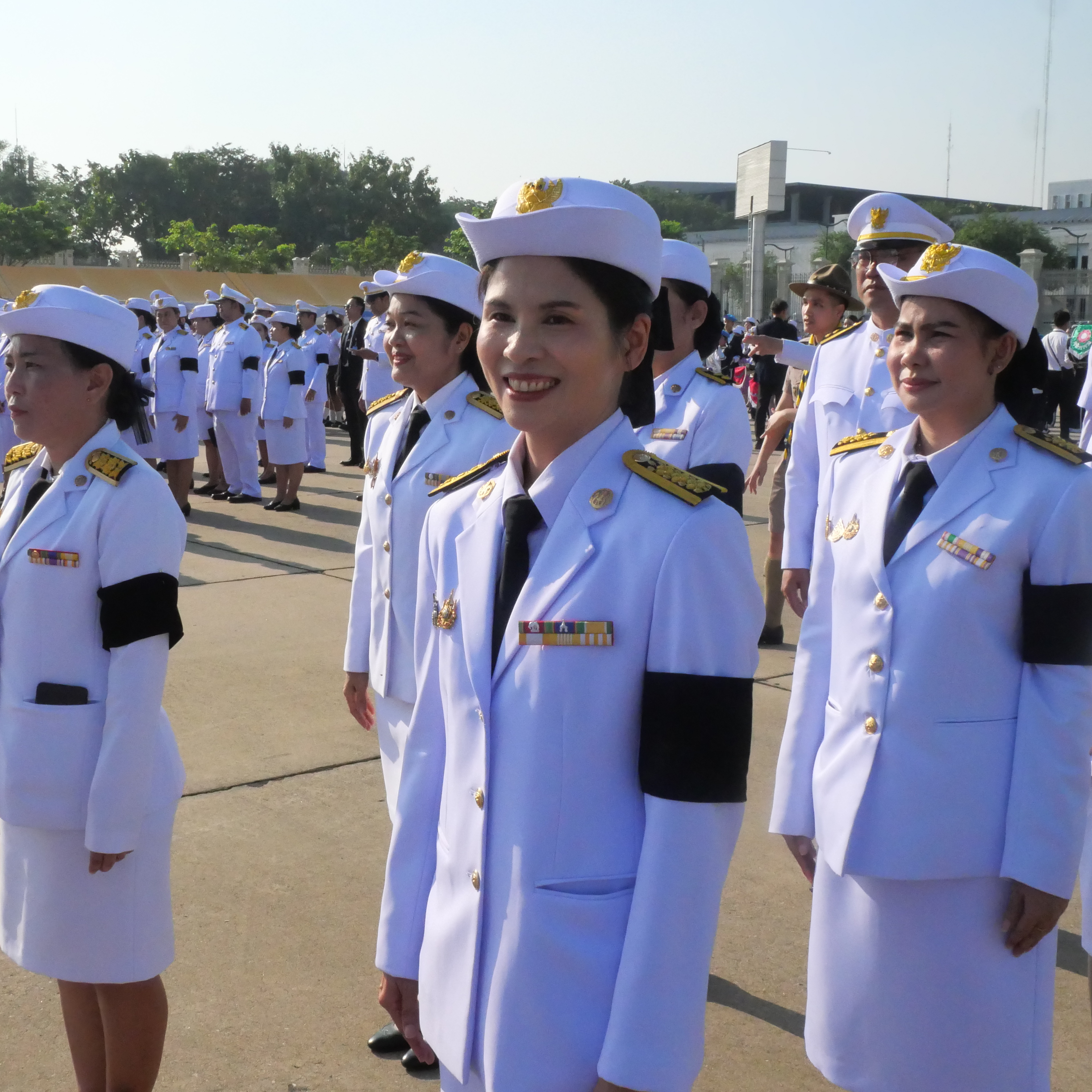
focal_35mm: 40
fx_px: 1428
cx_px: 471
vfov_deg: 41.9
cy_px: 546
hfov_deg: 41.8
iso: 3200
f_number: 16
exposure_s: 1/2000
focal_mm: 15
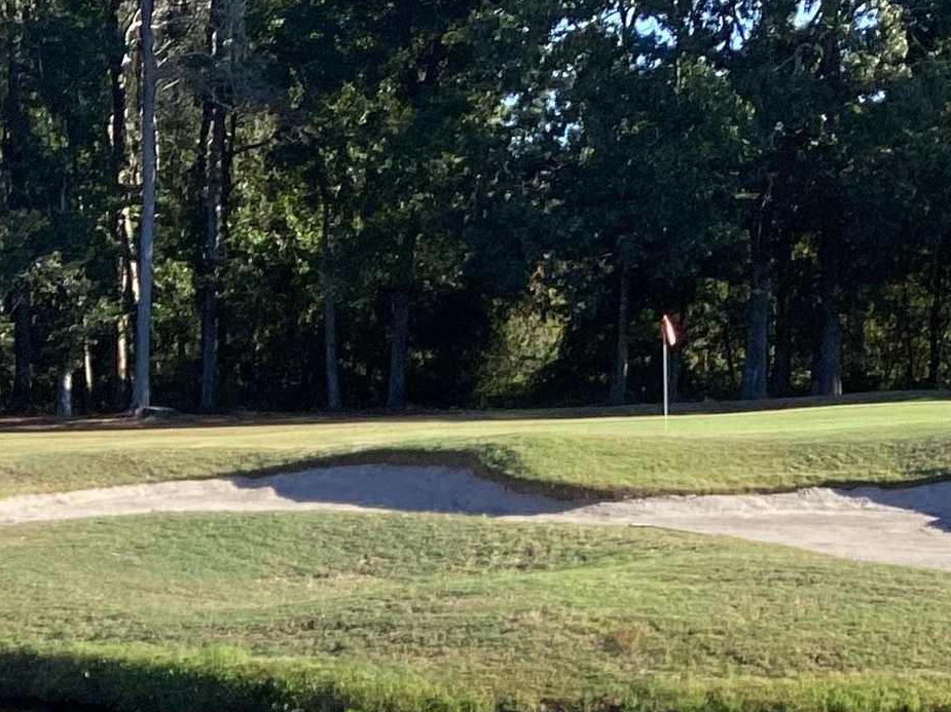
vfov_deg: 13.8
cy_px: 950
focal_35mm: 103
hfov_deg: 19.0
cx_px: 301
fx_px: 2829
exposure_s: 1/762
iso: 25
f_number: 2.4
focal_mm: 3.3
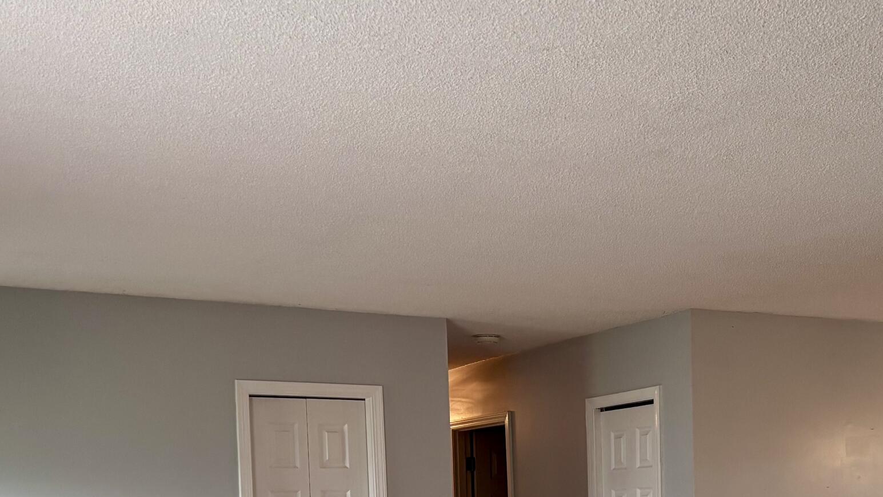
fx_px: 1288
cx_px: 610
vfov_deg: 20.6
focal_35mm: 55
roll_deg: +1.7
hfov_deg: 37.3
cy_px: 570
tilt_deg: -2.6
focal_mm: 5.96
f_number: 1.6
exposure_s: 1/60
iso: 250
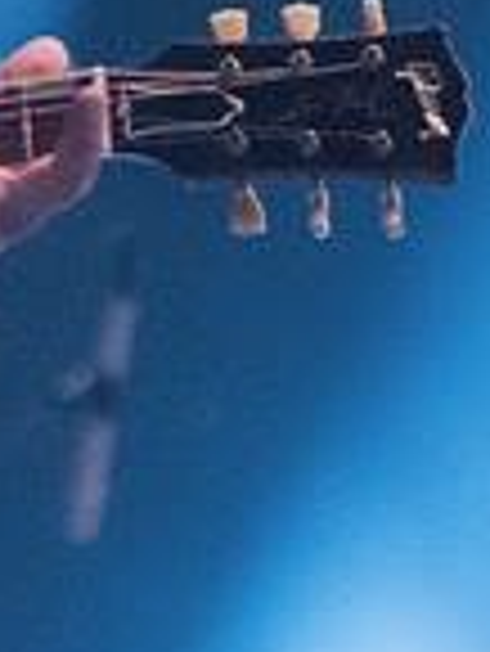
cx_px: -584
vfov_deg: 3.5
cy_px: -256
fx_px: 10780
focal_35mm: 572
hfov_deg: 2.6
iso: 3200
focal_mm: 80
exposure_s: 1/320
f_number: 2.8
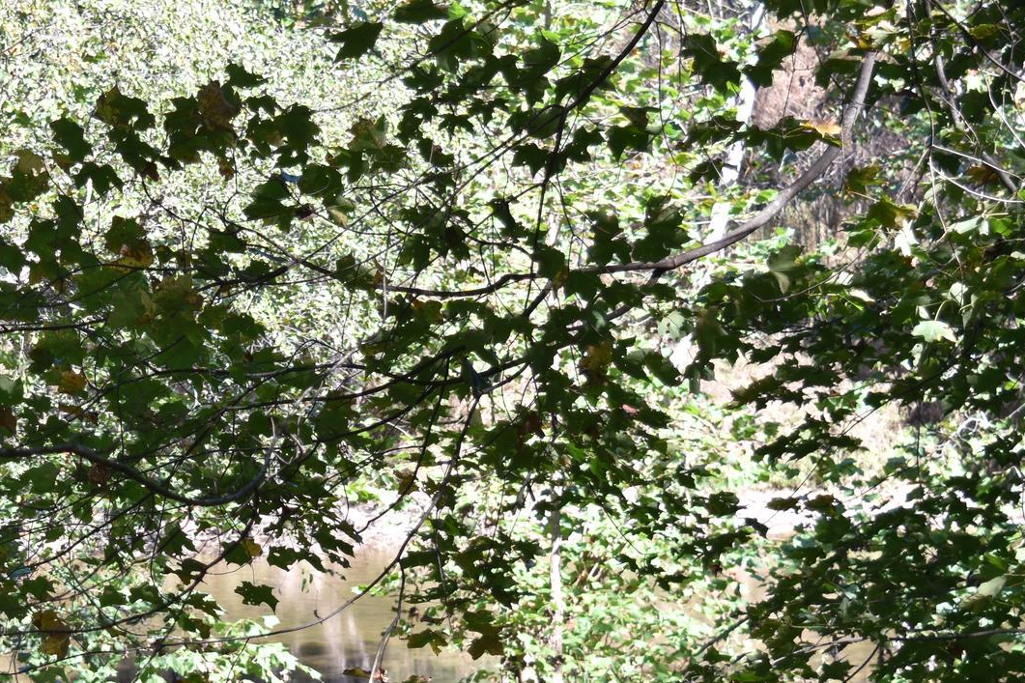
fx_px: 3131
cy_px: 489
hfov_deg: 18.2
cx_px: 50
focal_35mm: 110
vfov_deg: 12.4
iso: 160
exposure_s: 1/160
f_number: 4.8
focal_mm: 38
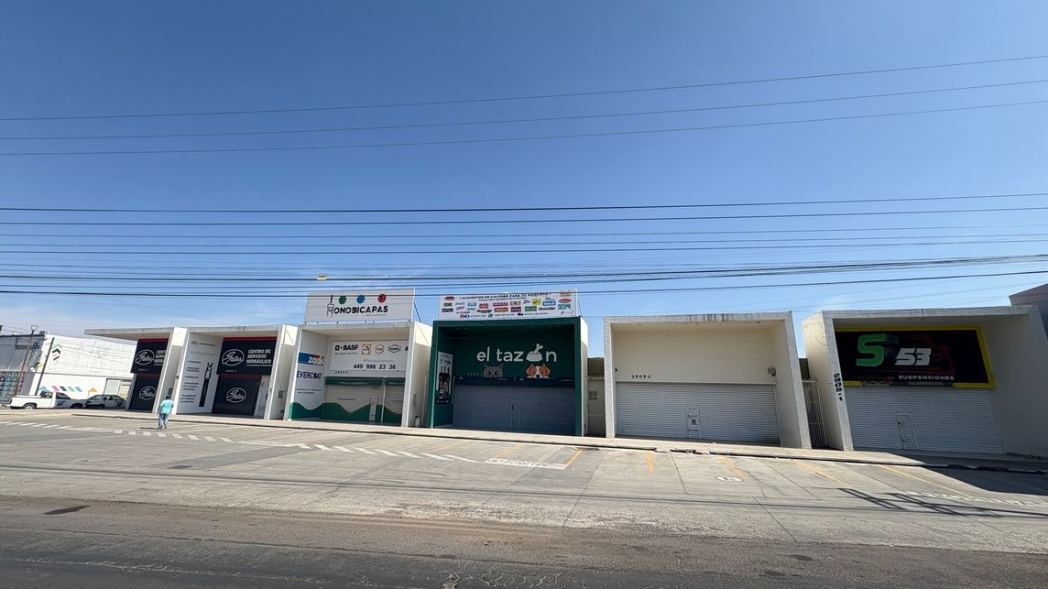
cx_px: 502
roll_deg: -1.1
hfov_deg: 99.3
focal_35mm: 16
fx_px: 445
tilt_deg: +15.2
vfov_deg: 67.0
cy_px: 286
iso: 50
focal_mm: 2.22
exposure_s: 1/2083
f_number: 2.2
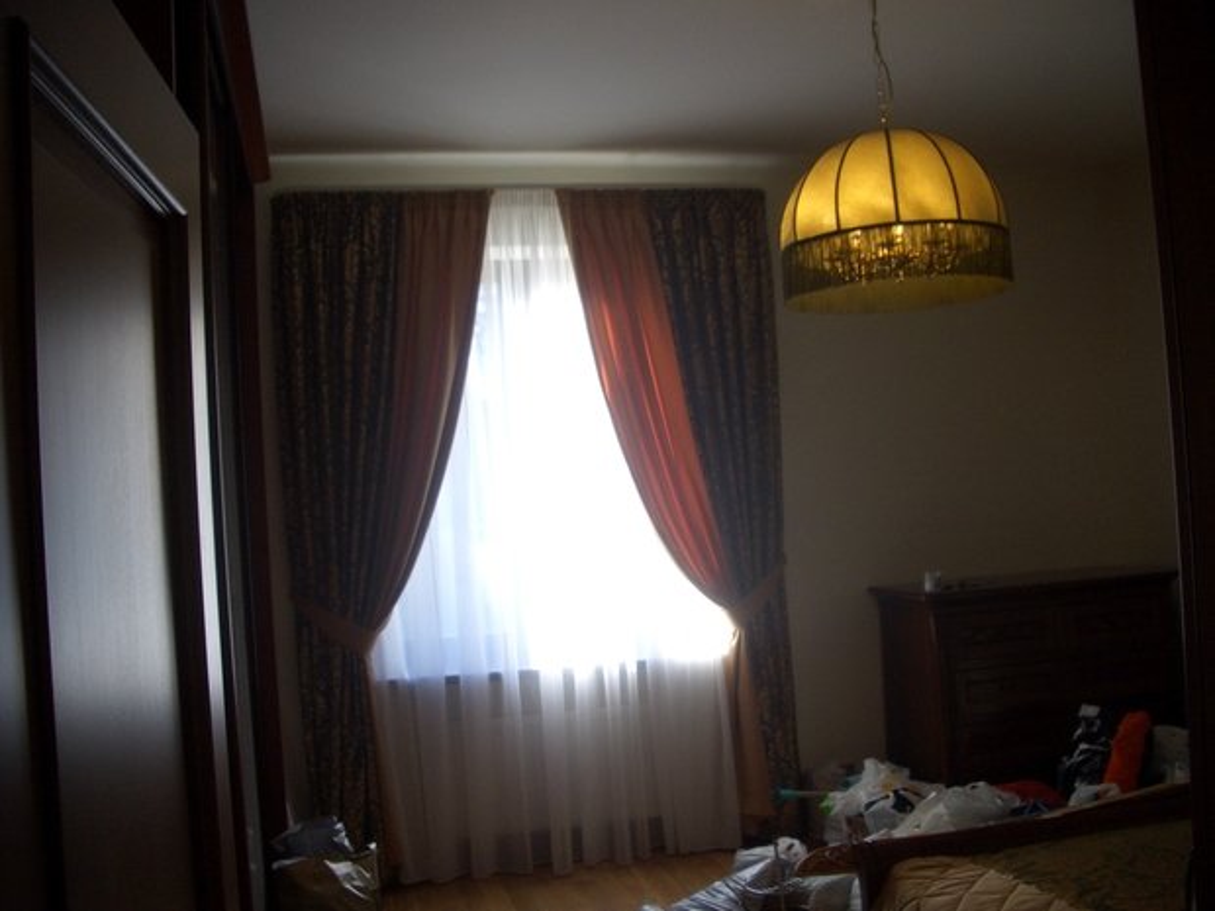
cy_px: 456
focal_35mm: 35
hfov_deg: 52.6
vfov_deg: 40.7
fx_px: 1228
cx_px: 608
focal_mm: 5.8
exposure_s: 1/125
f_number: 2.6
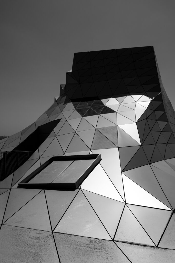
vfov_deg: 54.4
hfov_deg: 37.9
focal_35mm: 35
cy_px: 132
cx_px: 88
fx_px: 255
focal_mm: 35
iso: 100
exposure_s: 1/1250
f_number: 8
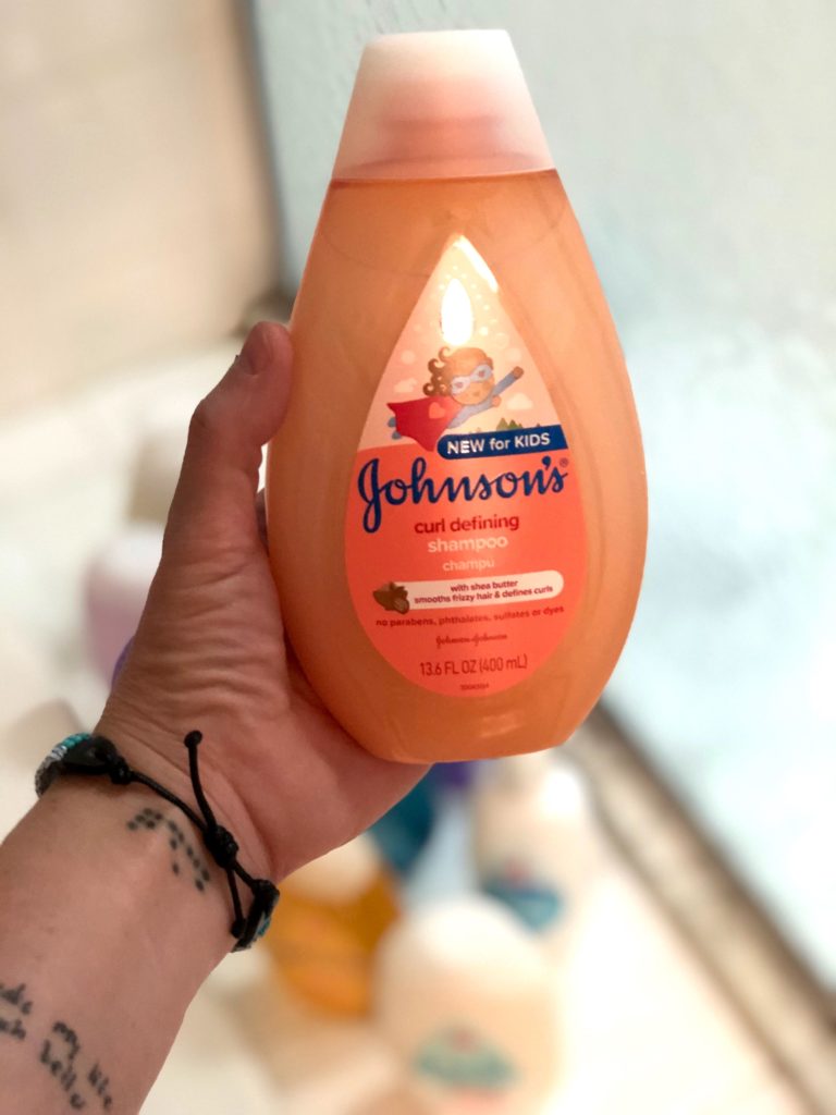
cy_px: 558
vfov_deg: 33.8
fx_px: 1835
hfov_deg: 25.7
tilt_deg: -49.1
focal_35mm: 57
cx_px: 418
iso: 640
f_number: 2.8
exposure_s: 1/30
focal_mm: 6.6
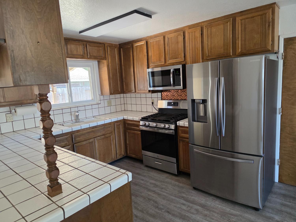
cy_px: 111
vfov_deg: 58.9
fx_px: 197
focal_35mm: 23
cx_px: 148
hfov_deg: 73.9
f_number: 1.7
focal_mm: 6.3
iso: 400
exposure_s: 1/120
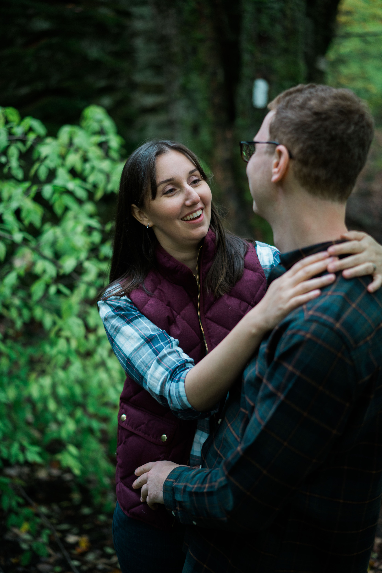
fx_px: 875
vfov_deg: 36.2
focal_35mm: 55
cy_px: 286
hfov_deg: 24.6
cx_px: 191
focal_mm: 55
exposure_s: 1/320
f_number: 1.8
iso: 640
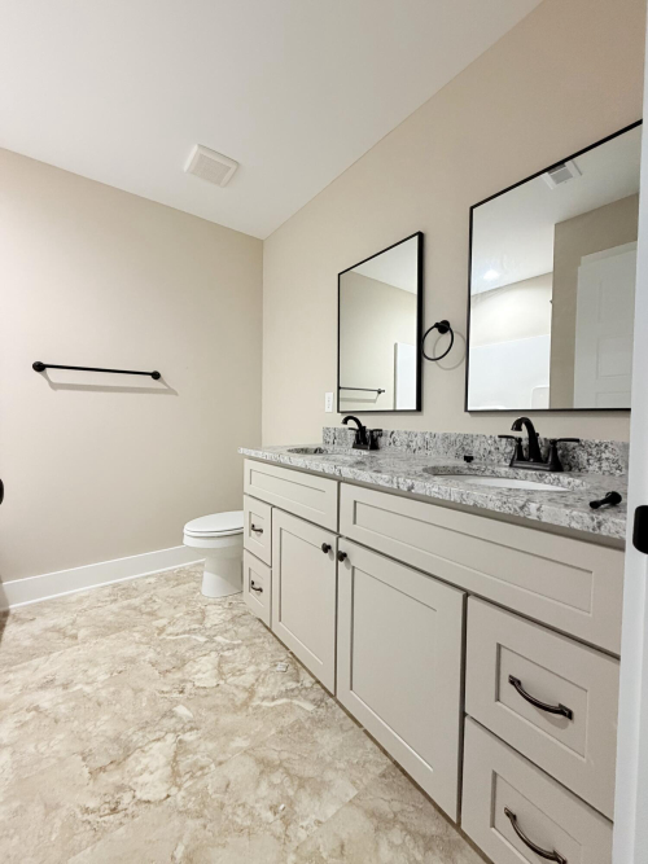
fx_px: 350
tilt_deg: -1.0
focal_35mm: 14
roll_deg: -0.9
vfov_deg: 102.1
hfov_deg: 85.7
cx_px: 324
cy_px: 432
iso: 500
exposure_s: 1/60
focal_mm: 2.22
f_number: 2.2
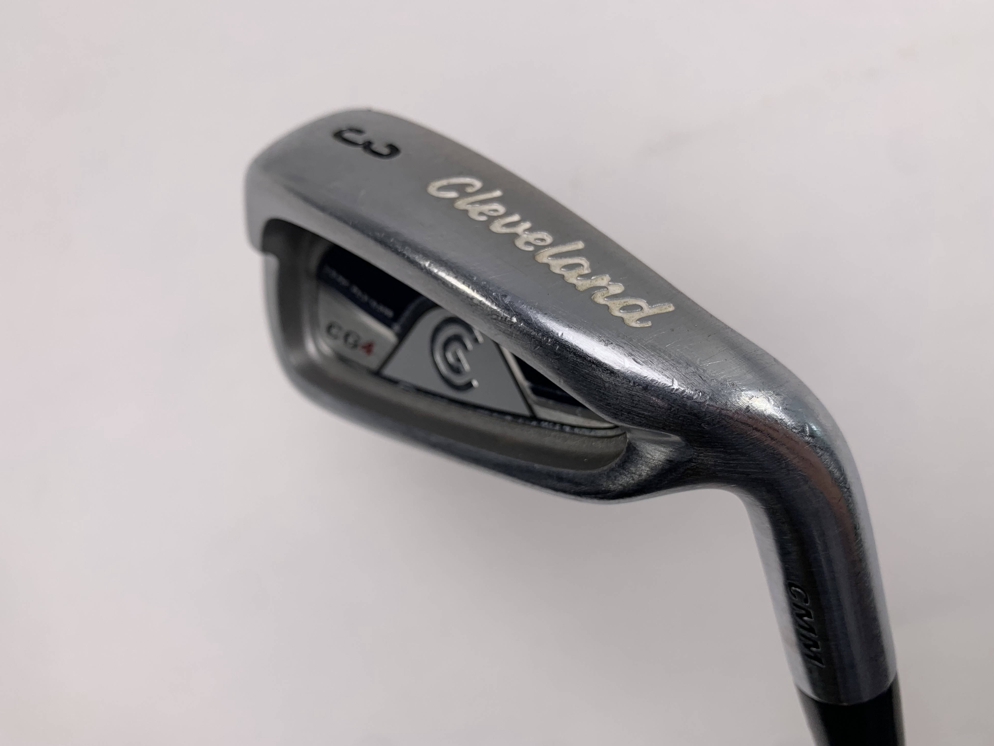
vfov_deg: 51.3
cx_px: 489
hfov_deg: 65.3
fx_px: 775
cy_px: 383
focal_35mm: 27
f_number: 1.8
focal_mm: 4.25
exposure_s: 1/249
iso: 25
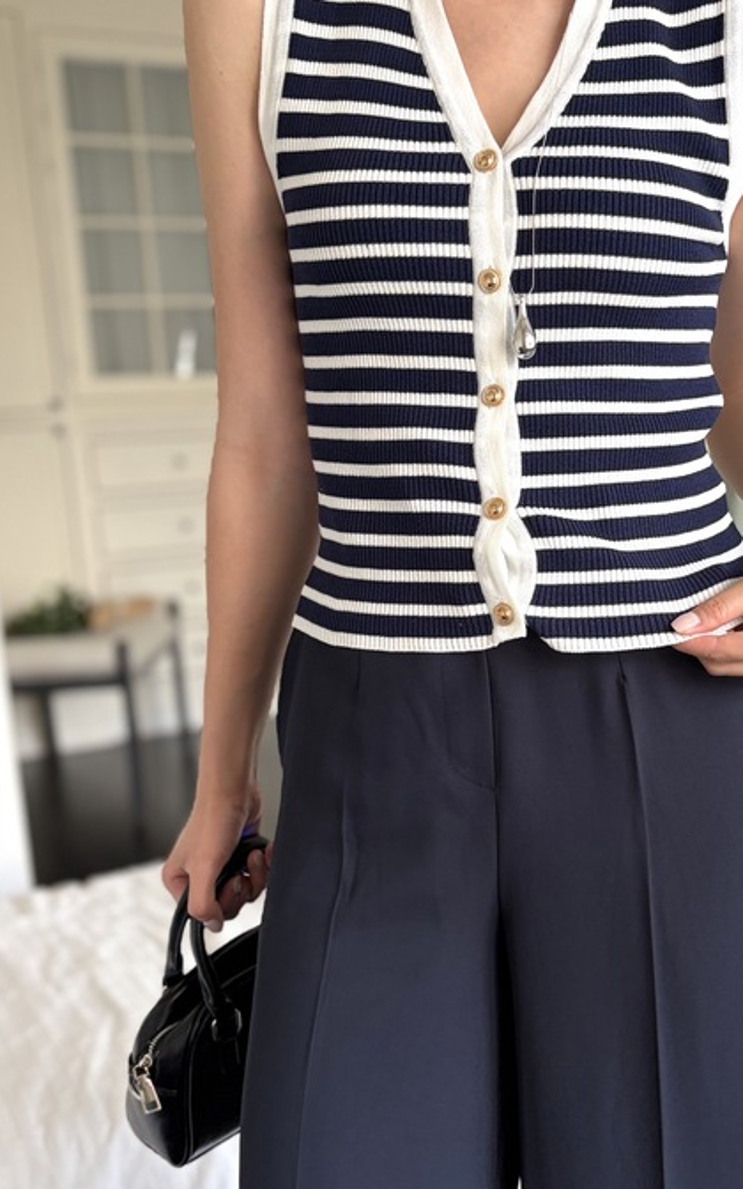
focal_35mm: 41
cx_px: 541
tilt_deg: -11.7
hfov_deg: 30.8
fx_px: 1328
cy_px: 687
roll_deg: +2.2
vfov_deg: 48.0
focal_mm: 5.96
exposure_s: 1/122
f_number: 1.6
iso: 125
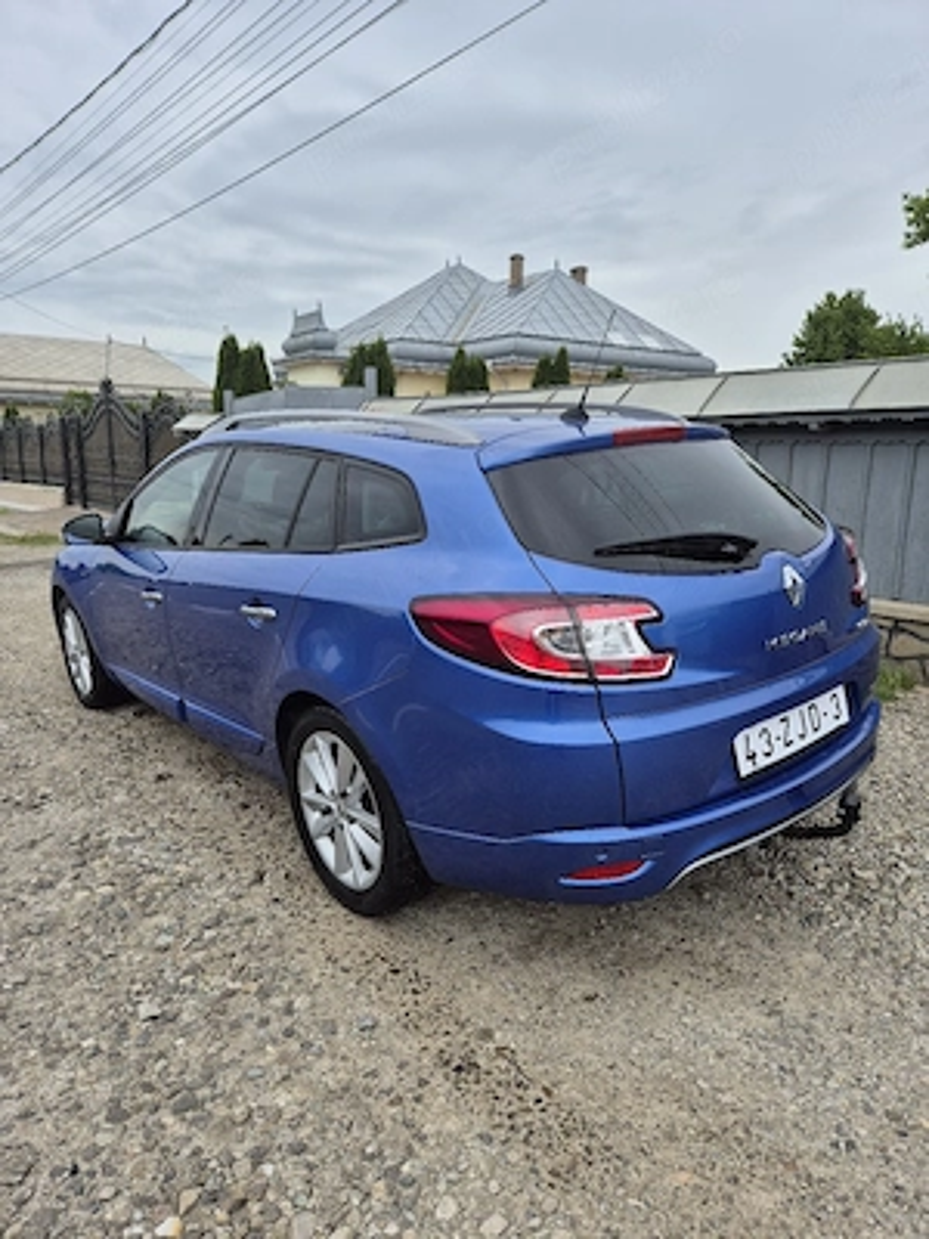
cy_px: 620
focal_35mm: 23
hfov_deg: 58.9
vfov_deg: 73.9
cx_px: 464
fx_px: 823
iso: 25
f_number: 1.8
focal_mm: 5.4
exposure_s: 1/417
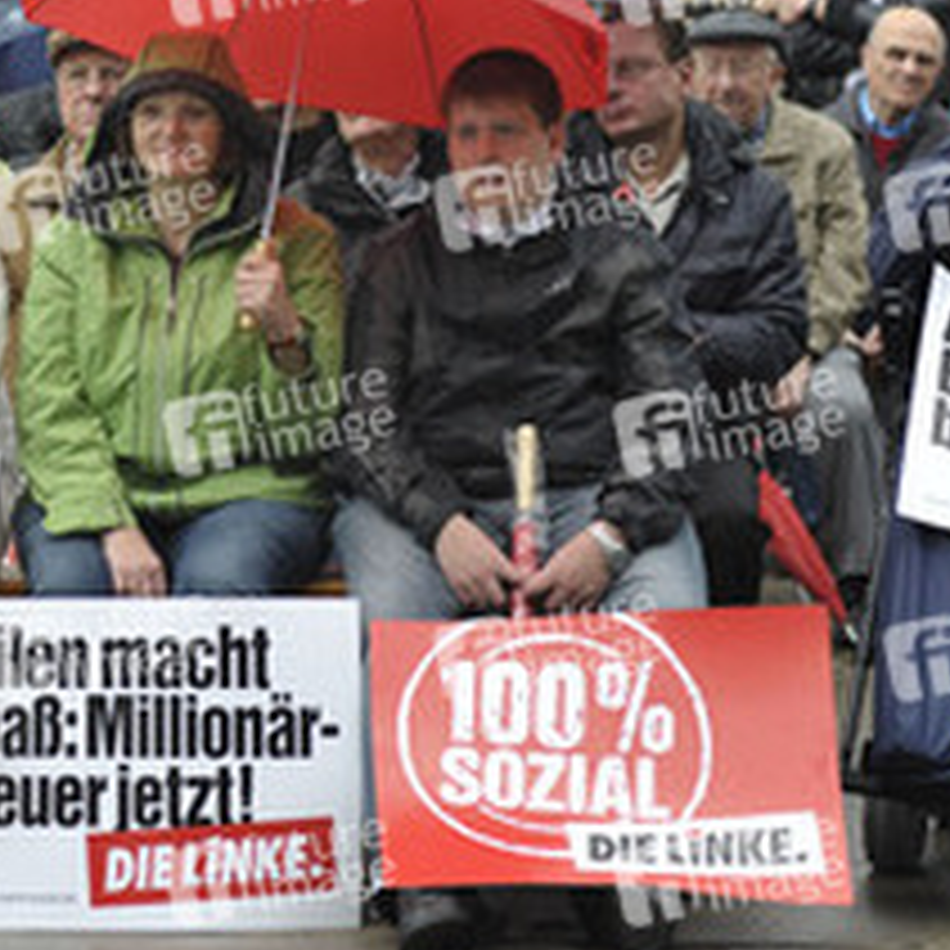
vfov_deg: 10.5
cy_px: 311
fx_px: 5185
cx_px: 158
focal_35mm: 167
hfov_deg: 10.4
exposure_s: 1/250
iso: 640
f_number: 4
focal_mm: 92
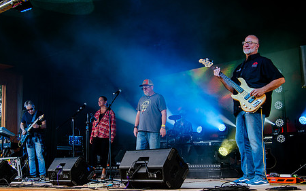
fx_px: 400
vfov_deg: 26.8
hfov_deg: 41.8
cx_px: 145
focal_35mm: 48
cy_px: 111
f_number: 4
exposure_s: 1/200
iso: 200
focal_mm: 35
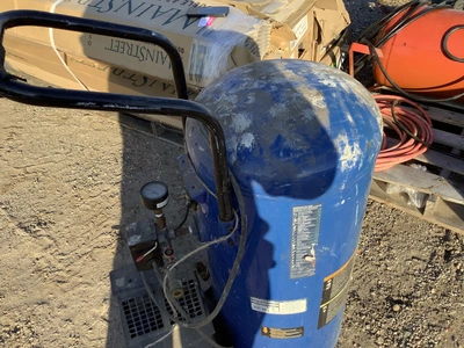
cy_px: 174
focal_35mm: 31
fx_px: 416
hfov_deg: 58.4
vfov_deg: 45.4
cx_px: 232
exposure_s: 1/500
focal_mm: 3.3
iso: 25
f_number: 2.4
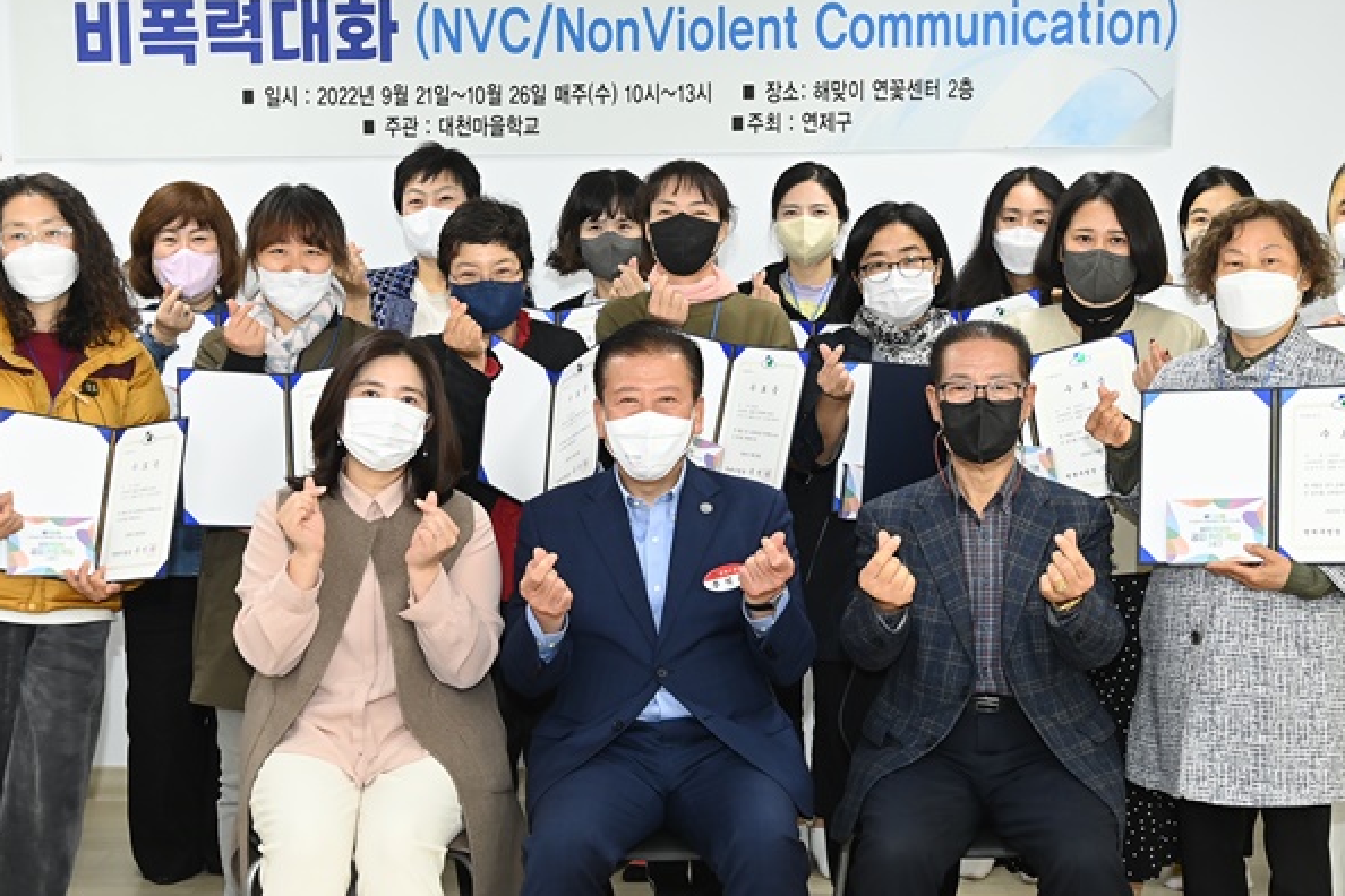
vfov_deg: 21.2
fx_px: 2391
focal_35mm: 64
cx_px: 582
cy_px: 506
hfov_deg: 31.4
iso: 1600
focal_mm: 38
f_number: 5.6
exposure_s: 1/200
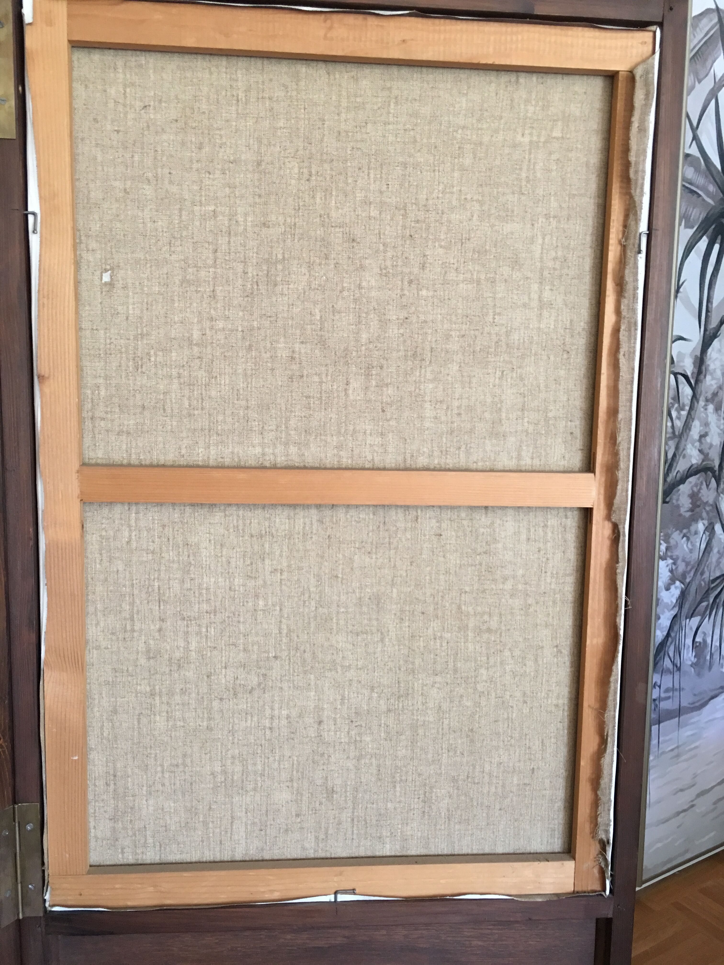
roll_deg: -0.5
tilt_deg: -6.1
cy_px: 482
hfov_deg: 48.2
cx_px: 362
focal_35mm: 29
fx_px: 809
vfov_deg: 61.7
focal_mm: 4.15
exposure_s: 1/17
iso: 80
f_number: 2.2
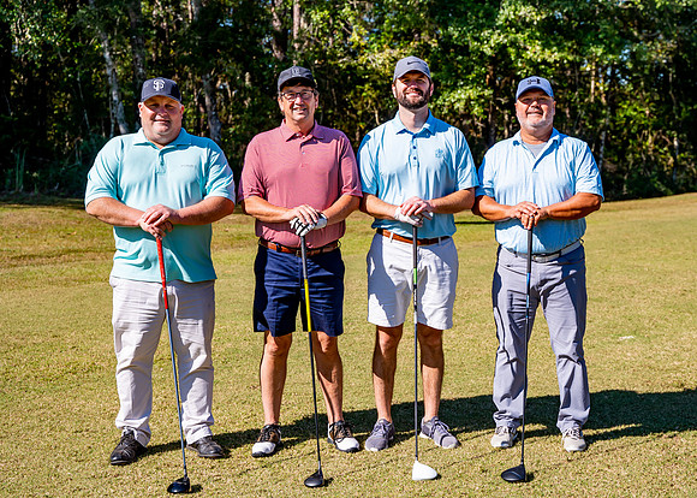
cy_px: 247
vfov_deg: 23.8
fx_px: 1183
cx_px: 418
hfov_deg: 32.7
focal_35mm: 60
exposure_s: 1/1250
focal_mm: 48
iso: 100
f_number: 4
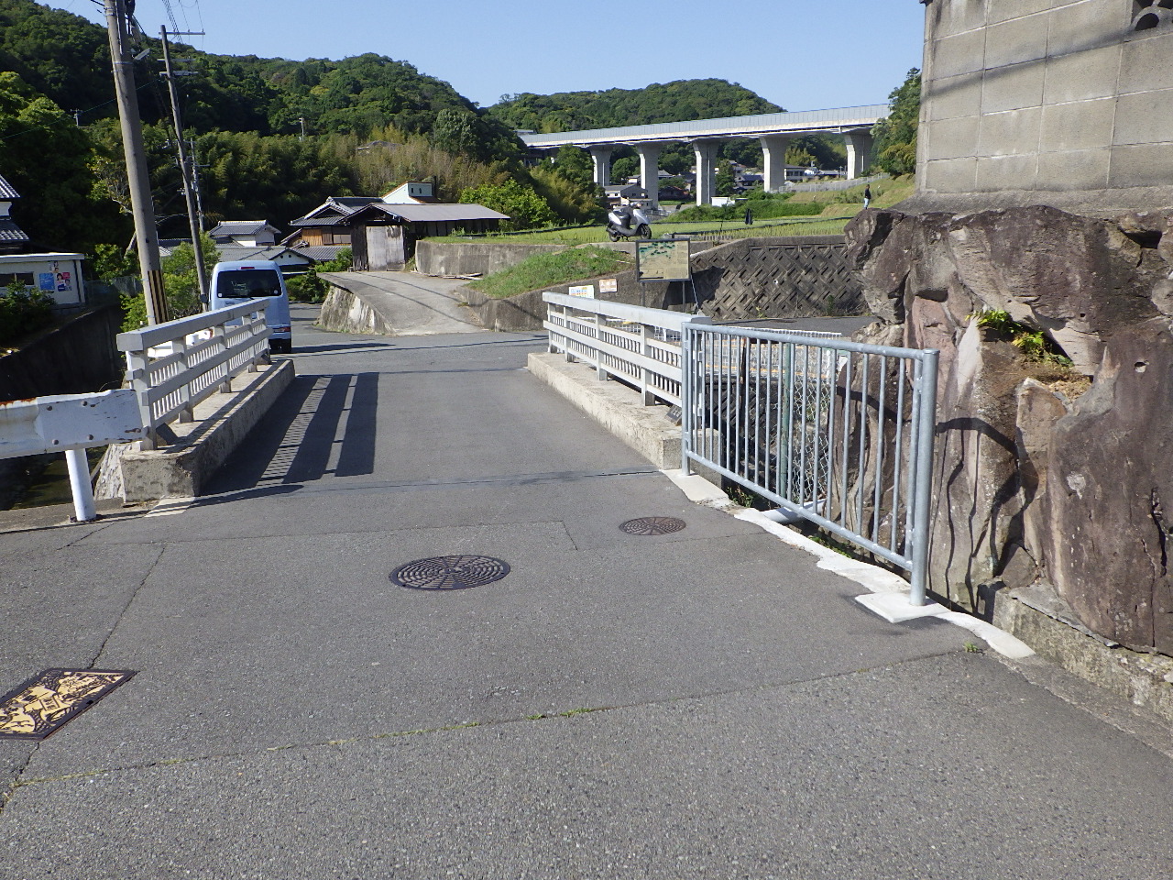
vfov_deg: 49.7
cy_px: 440
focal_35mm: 28
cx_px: 586
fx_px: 949
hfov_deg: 63.4
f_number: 4.2
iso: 125
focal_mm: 5
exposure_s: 1/800
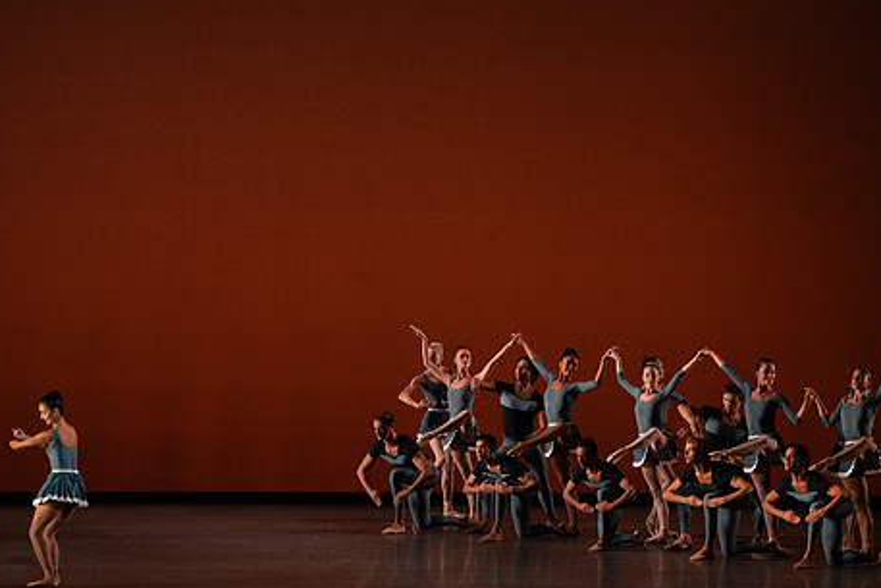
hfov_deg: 11.2
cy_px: 259
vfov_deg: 7.5
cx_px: 478
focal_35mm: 184
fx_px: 4504
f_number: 9
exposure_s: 1/400
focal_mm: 145
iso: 5000
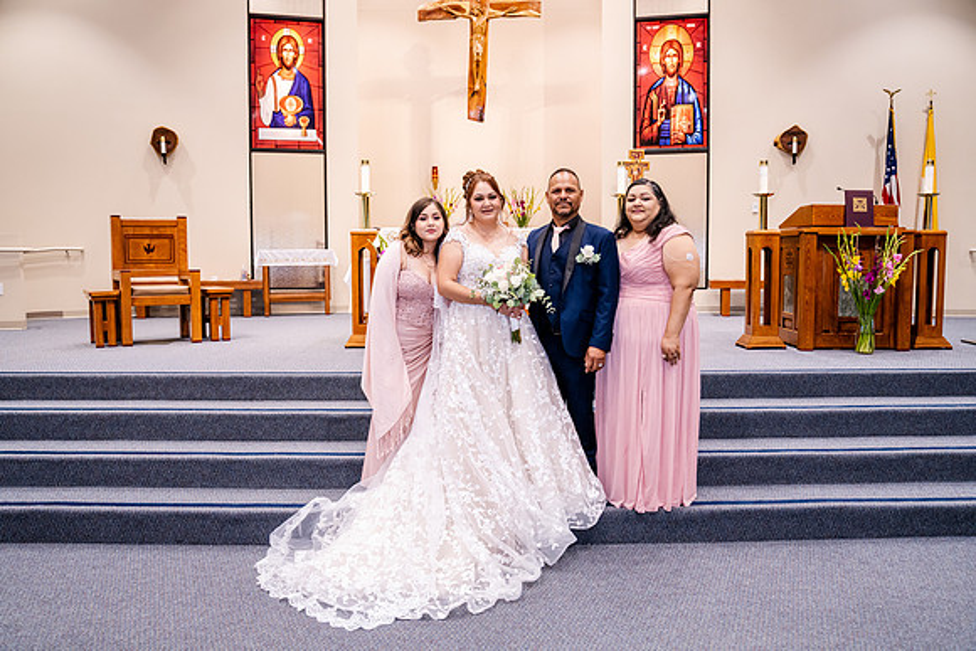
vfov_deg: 46.4
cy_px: 326
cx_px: 488
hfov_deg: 65.5
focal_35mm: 28
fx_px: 759
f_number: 3.5
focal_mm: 28
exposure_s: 1/250
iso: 2000
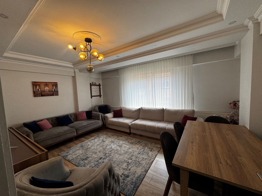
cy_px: 98
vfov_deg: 85.7
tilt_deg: -4.0
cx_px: 131
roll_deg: +3.1
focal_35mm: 14
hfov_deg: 102.1
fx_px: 106
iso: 80
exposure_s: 1/100
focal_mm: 2.22
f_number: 2.2
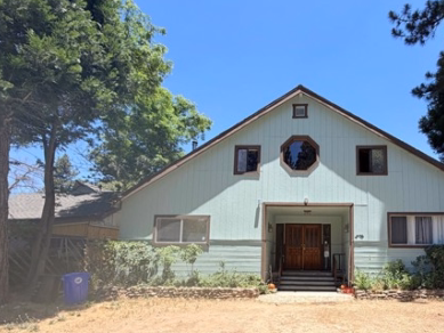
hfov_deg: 75.8
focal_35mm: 21
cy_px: 224
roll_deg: -0.6
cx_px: 305
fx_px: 269
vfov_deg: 61.8
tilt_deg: +7.6
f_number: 2.2
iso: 32
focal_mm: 2.22
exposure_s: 1/770
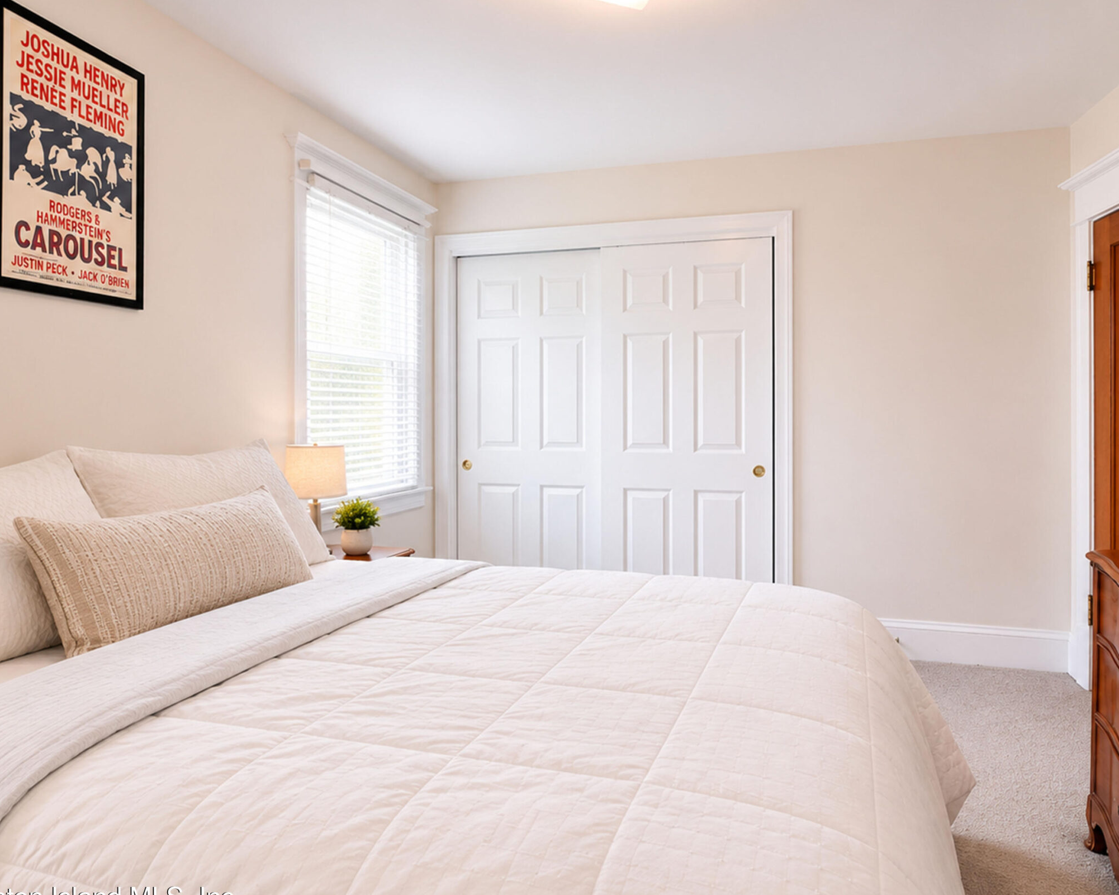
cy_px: 464
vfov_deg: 73.8
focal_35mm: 18
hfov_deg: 86.3
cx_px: 593
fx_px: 596
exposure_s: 1/60
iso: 2000
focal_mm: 10
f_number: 5.6
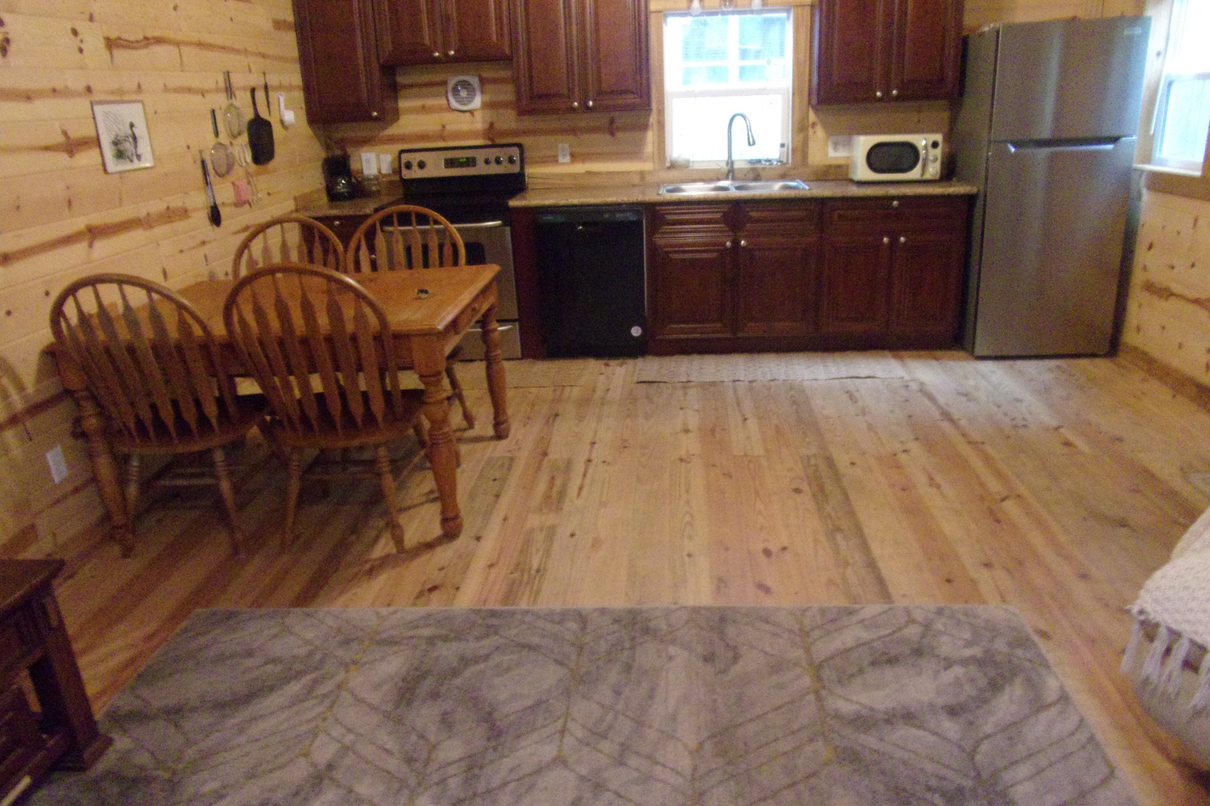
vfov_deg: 51.3
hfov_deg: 71.5
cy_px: 393
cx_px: 605
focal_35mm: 25
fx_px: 840
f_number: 3.3
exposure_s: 1/17
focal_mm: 4.3
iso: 635
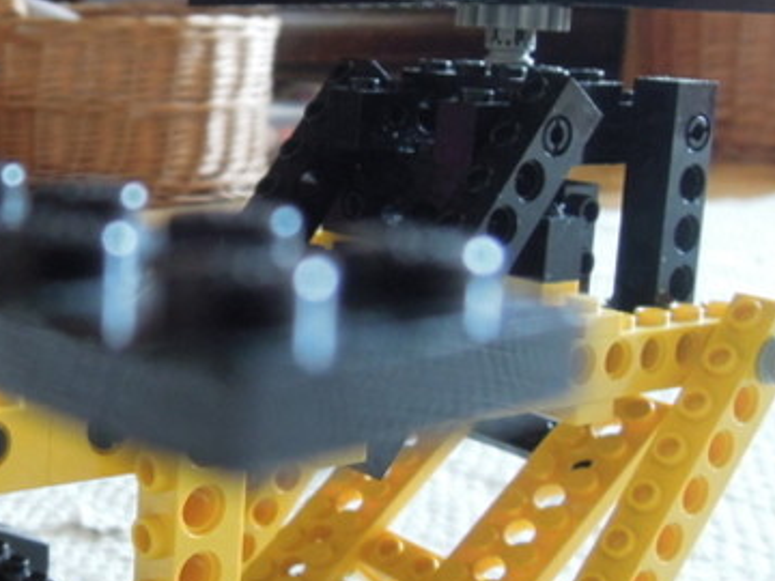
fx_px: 1343
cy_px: 184
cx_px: -45
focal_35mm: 60
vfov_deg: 24.3
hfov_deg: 29.5
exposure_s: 1/25
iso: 400
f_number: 2.8
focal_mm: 4.3
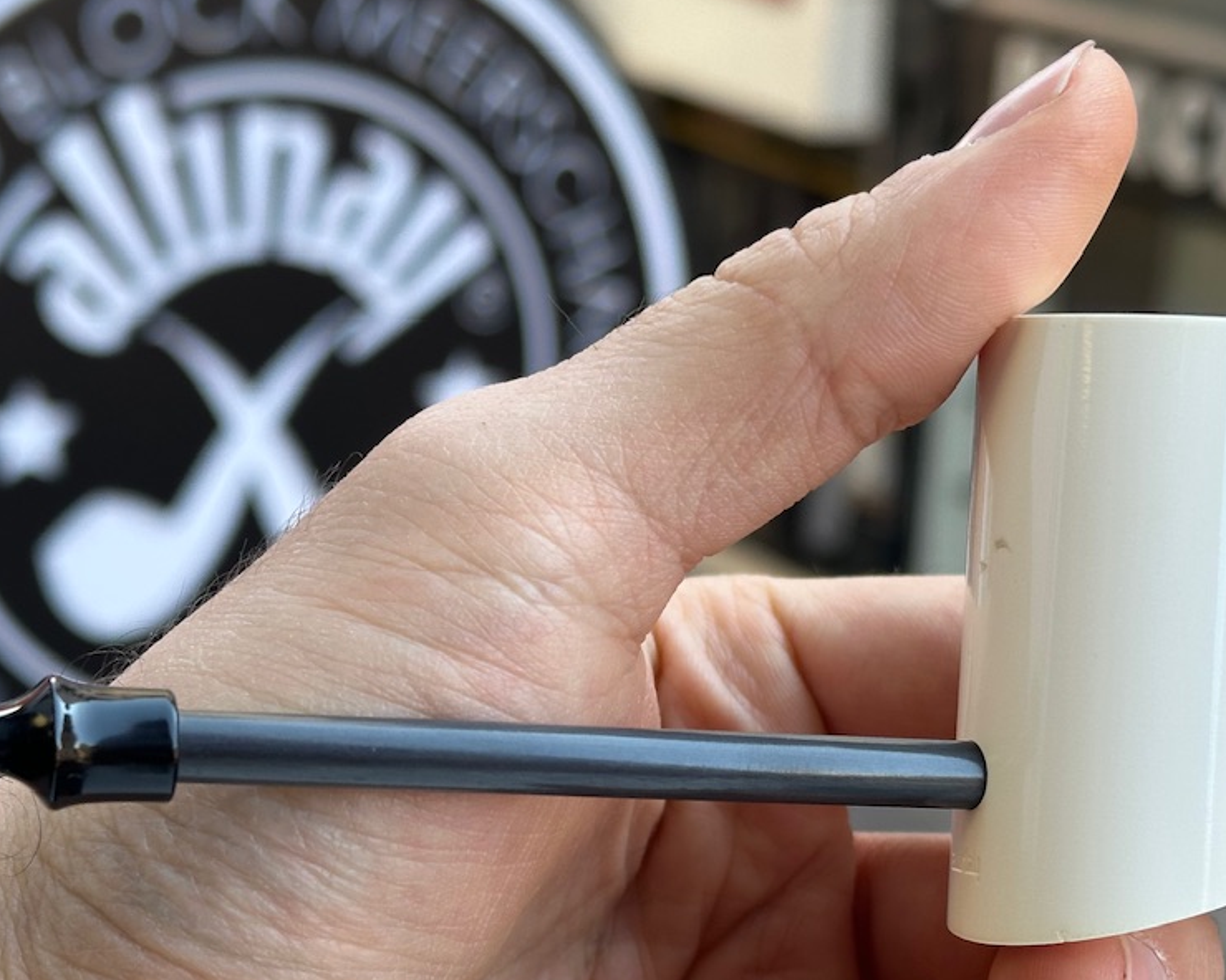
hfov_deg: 23.6
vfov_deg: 18.9
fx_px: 2939
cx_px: 568
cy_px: 651
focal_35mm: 81
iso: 64
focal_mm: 6.86
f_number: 1.78
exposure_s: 1/268
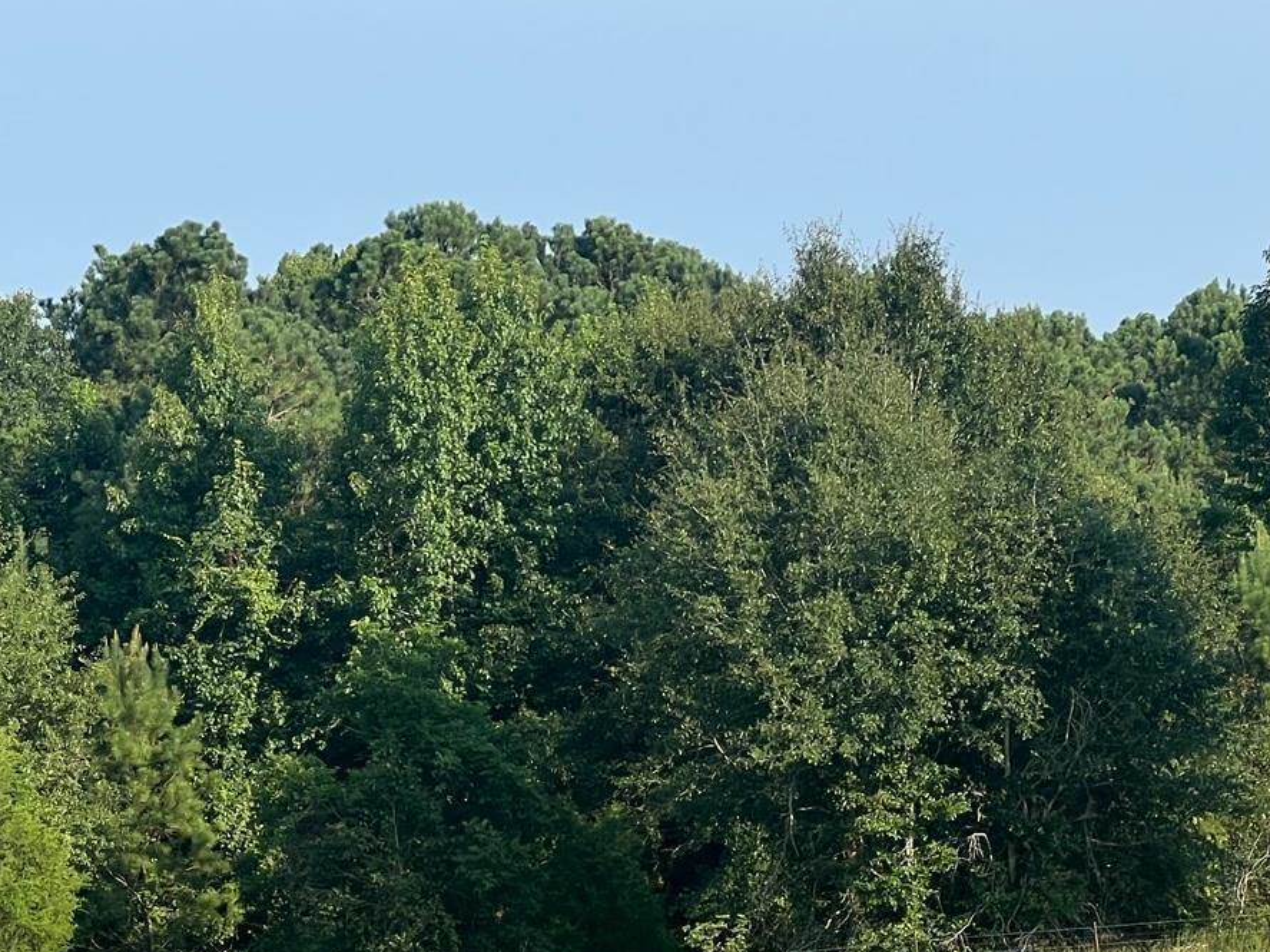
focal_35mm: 175
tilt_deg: -1.6
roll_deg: +3.2
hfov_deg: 11.3
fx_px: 6420
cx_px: 296
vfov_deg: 8.5
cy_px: 701
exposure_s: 1/477
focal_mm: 9
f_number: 2.8
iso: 32
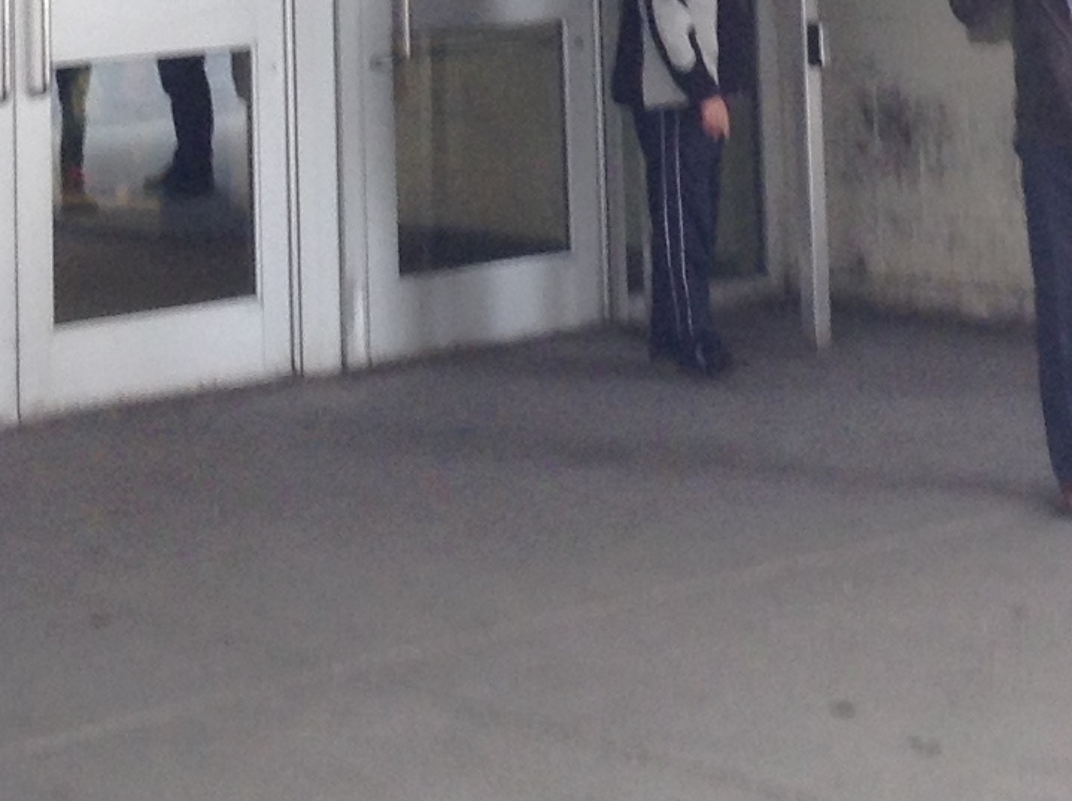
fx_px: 3680
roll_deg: +1.5
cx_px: 607
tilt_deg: +3.1
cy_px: -467
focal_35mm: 119
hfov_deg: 16.6
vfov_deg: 11.8
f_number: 2.4
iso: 32
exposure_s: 1/30
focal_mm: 3.3
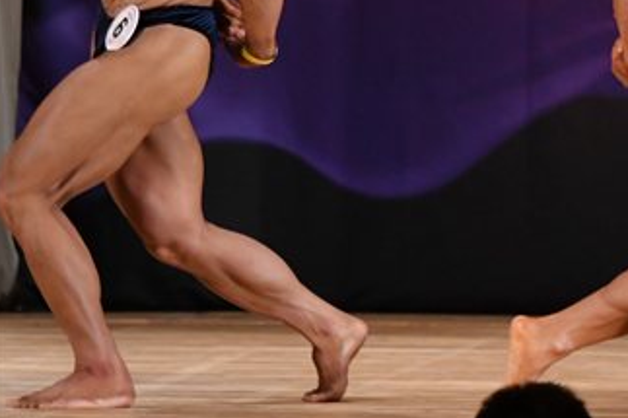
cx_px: 744
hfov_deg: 3.4
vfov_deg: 2.2
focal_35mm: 612
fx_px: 10670
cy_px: 4
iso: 3200
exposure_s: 1/400
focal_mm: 170
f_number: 5.6
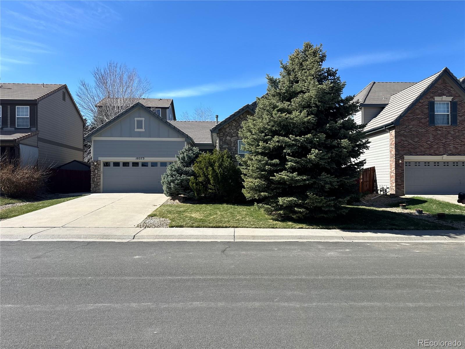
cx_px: 232
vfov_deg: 56.8
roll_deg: +0.1
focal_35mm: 24
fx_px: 322
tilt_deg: +1.1
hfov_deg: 71.6
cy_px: 174
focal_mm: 6.86
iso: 80
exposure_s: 1/2882
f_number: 1.78
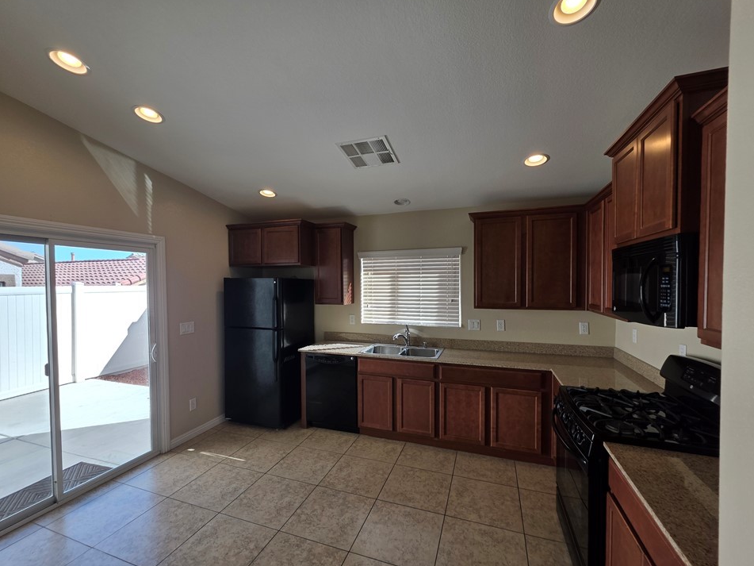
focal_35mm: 14
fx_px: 305
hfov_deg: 102.0
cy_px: 294
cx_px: 366
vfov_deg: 85.6
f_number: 1.9
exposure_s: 1/120
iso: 20
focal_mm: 2.2
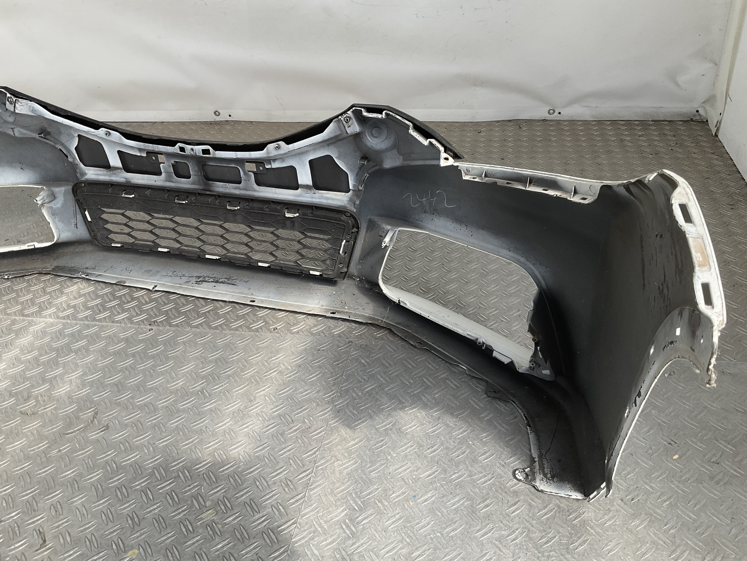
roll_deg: +2.9
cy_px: 280
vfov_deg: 48.2
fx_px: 626
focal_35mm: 29
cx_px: 374
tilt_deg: -34.8
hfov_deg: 61.7
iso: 16
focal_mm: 3
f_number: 1.8
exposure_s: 1/346
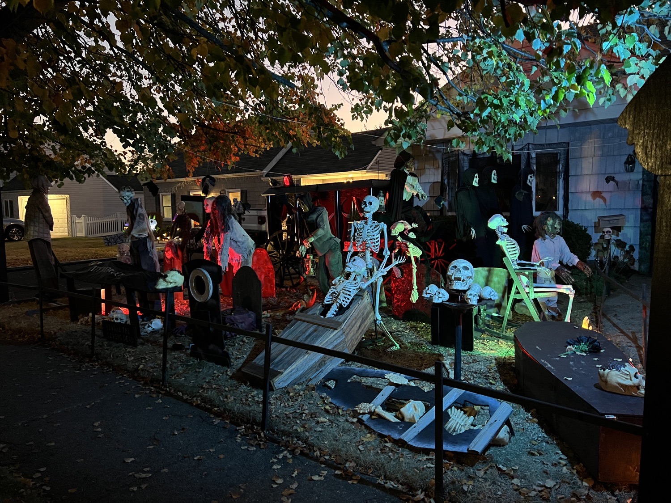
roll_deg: +0.6
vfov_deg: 53.1
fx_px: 504
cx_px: 336
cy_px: 252
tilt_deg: -5.3
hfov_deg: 67.3
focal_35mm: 26
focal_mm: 5.7
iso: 800
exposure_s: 1/30
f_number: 1.5
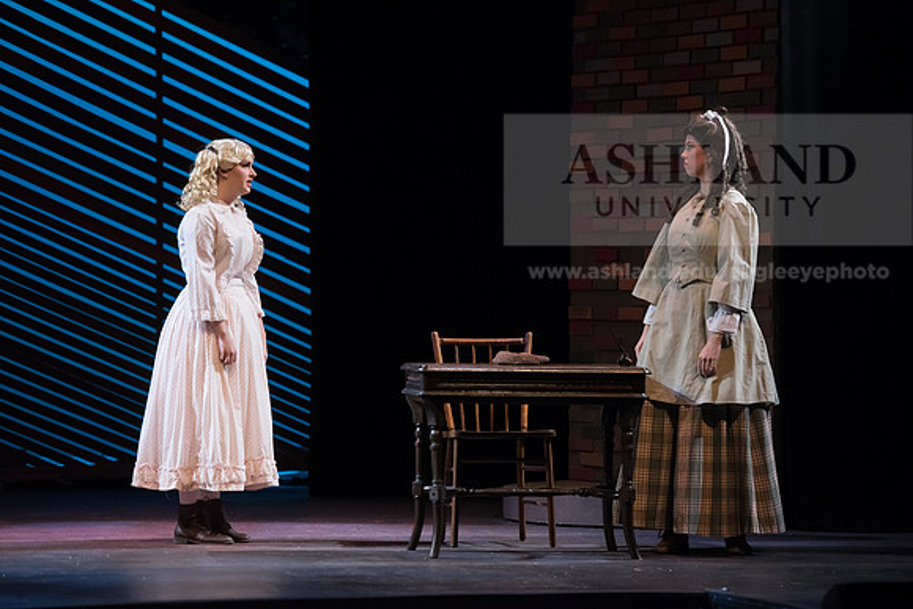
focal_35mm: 145
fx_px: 3678
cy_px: 304
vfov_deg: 9.5
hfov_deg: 14.2
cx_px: 456
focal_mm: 145
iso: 4000
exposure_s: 1/250
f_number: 2.8
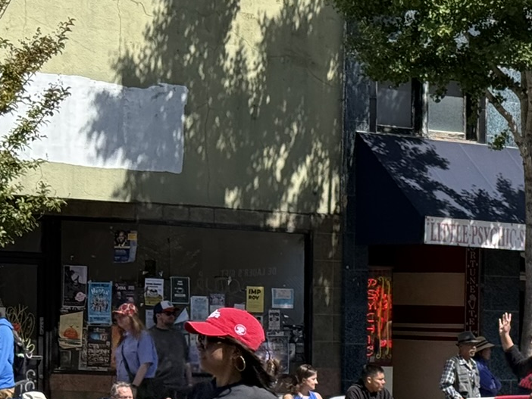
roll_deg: -1.3
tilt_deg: -2.5
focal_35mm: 140
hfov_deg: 13.5
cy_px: 432
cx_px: 715
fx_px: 2152
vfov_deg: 10.5
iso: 64
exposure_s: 1/3096
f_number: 1.78
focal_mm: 6.76
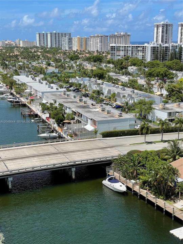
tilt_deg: -12.2
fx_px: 367
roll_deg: +0.1
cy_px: 122
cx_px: 92
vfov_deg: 36.8
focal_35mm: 52
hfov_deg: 28.0
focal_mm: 6
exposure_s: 1/1845
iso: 25
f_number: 2
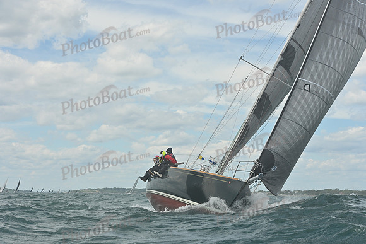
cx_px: 183
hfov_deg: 27.0
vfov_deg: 18.2
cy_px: 122
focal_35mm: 75
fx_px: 763
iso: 320
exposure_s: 1/1250
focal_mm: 75
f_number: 8
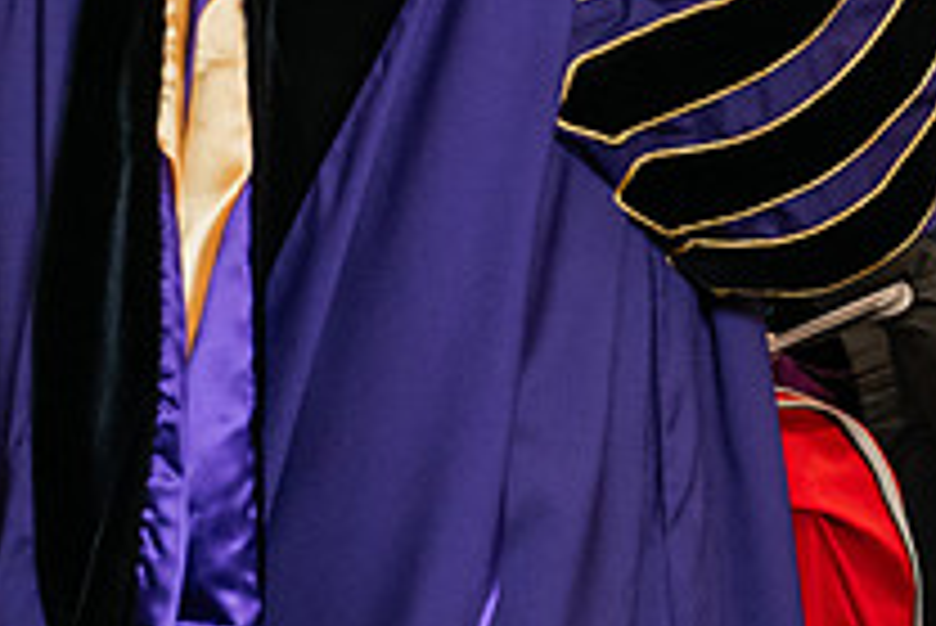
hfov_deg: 11.0
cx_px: 1012
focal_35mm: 184
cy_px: -196
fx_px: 4787
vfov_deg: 7.4
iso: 2500
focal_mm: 66
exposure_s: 1/200
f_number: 5
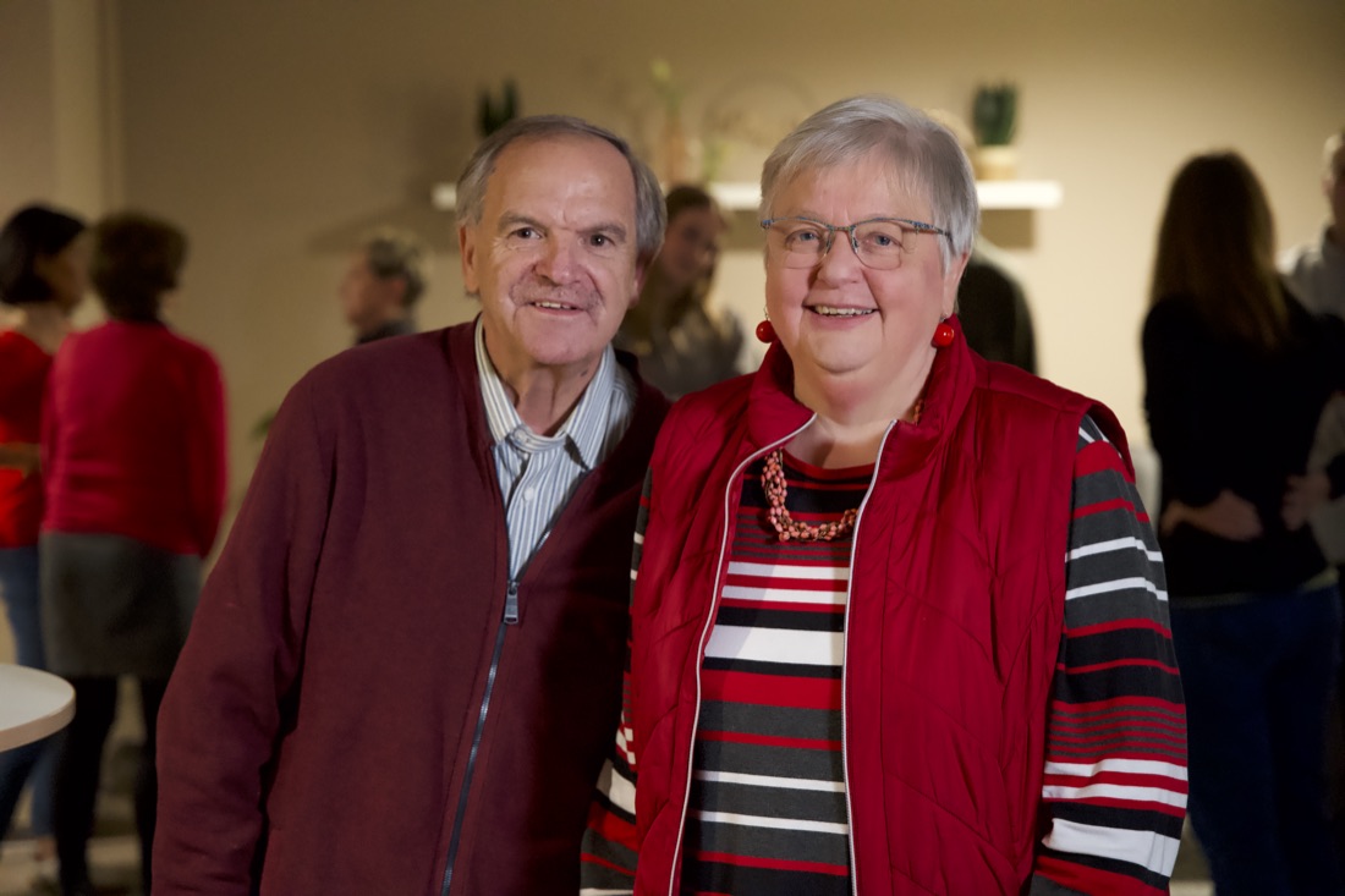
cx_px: 672
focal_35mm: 75
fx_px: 2801
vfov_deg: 18.2
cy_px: 448
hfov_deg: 27.0
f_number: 4
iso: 10000
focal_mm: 75
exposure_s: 1/160
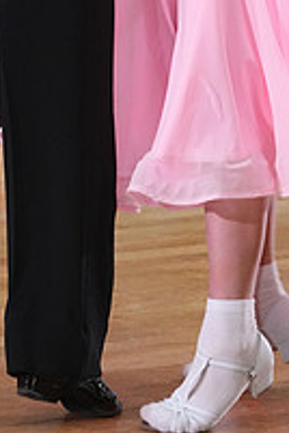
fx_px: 4443
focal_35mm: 369
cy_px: -157
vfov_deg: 5.5
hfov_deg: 3.7
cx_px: 253
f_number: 6.3
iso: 4000
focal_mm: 128
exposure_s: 1/200
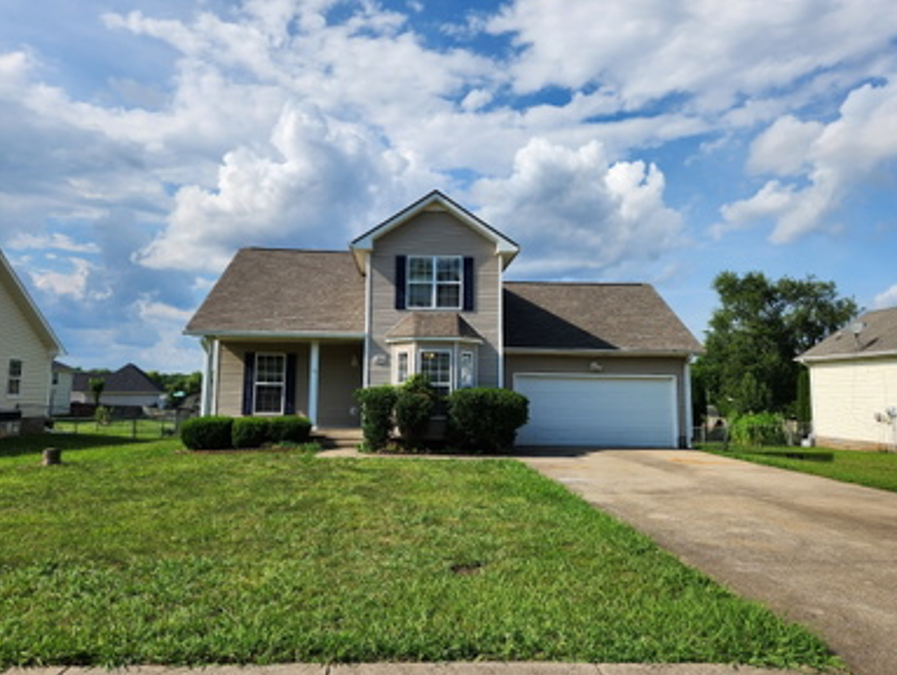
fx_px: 622
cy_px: 326
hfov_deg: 71.5
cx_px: 440
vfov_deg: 56.9
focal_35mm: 24
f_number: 1.8
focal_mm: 5.4
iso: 20
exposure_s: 1/2510
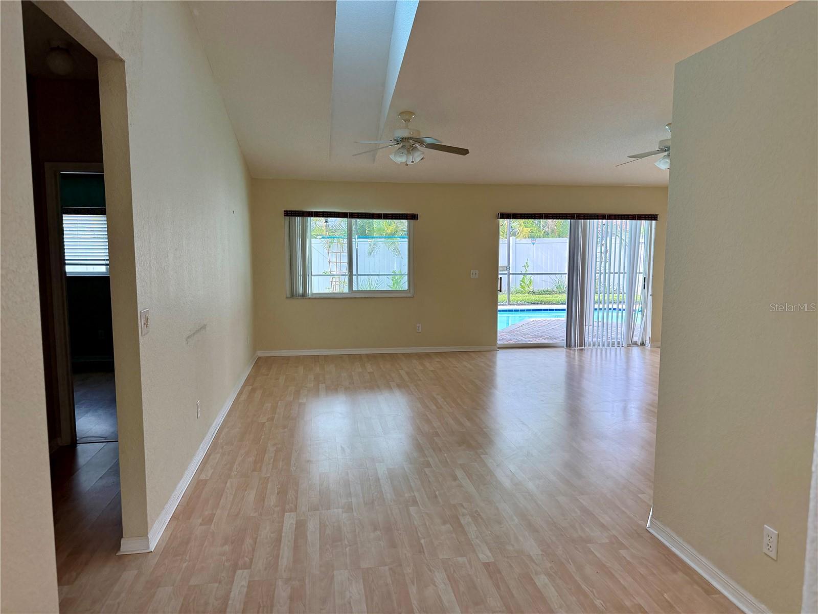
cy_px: 307
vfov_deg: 56.8
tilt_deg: -6.1
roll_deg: +0.5
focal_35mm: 24
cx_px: 409
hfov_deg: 71.6
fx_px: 567
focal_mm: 6.76
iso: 160
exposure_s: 1/210
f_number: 1.78
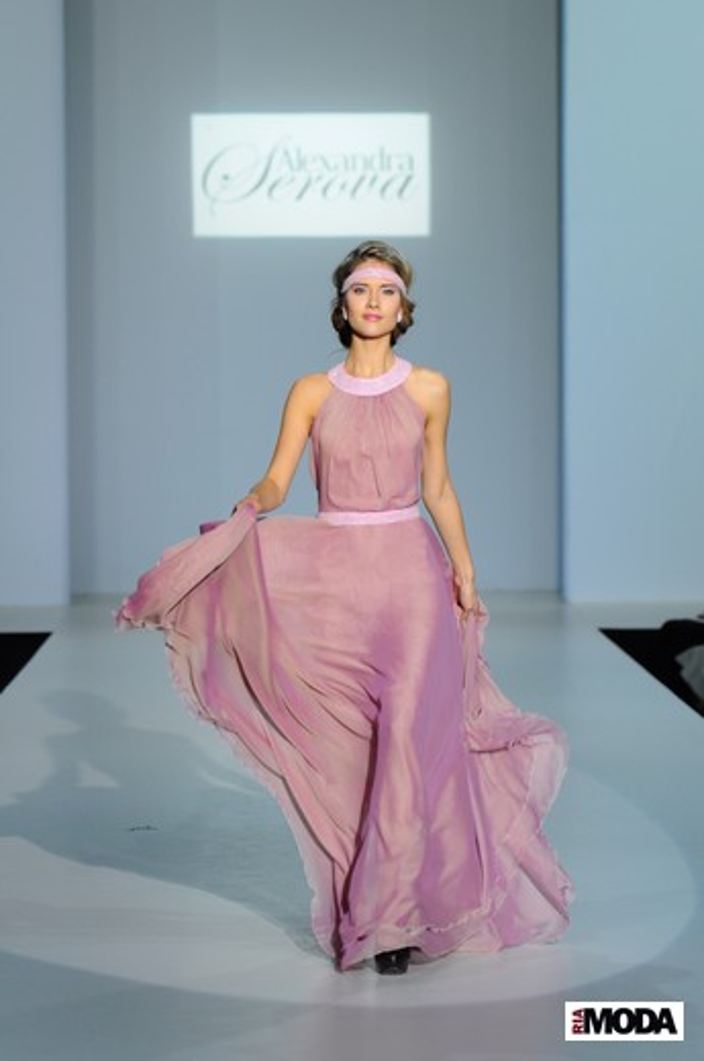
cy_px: 530
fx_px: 5297
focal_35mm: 180
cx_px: 352
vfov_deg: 11.4
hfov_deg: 7.6
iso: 400
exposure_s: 1/250
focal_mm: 120
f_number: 4
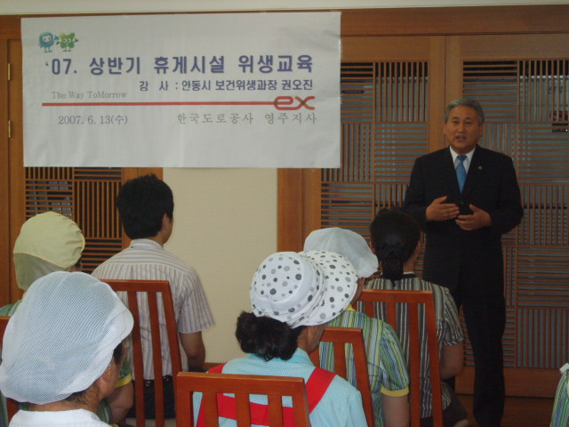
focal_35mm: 93
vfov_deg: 15.9
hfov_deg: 21.1
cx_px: 284
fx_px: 1529
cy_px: 214
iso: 208
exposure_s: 1/60
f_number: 4.8
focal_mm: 19.3
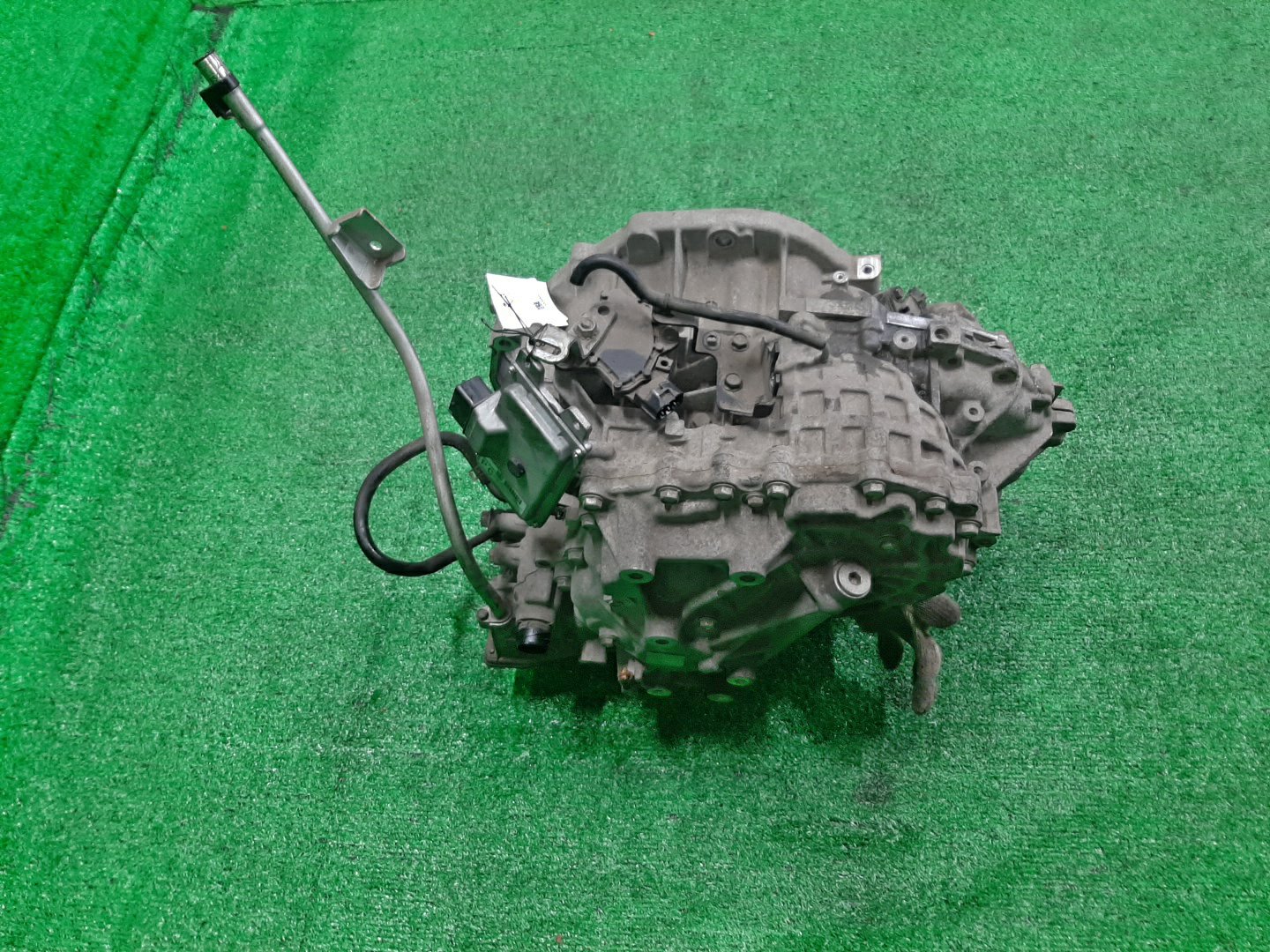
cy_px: 476
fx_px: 954
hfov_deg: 67.3
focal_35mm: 26
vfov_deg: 53.1
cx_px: 635
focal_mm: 3.93
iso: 111
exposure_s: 1/50
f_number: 1.7
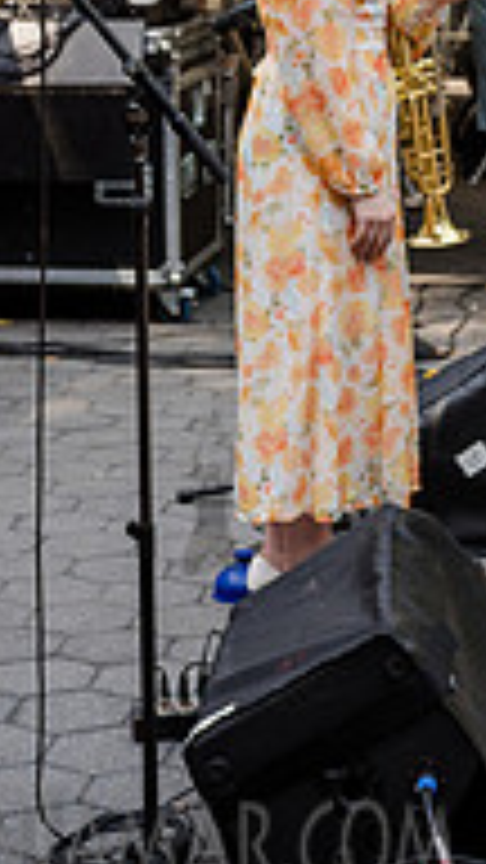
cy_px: 0
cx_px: 332
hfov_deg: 10.3
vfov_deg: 17.7
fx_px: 2703
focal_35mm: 118
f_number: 3.5
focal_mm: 34
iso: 250
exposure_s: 1/800
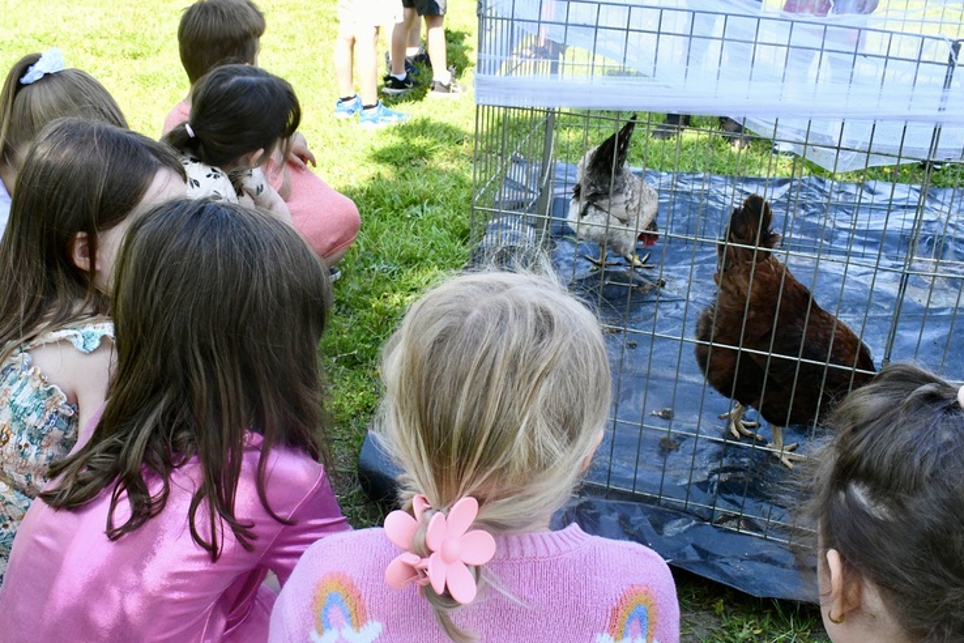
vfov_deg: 34.2
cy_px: 330
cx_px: 448
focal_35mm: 39
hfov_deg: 49.5
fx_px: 1044
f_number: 13
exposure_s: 1/640
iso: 3200
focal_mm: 24
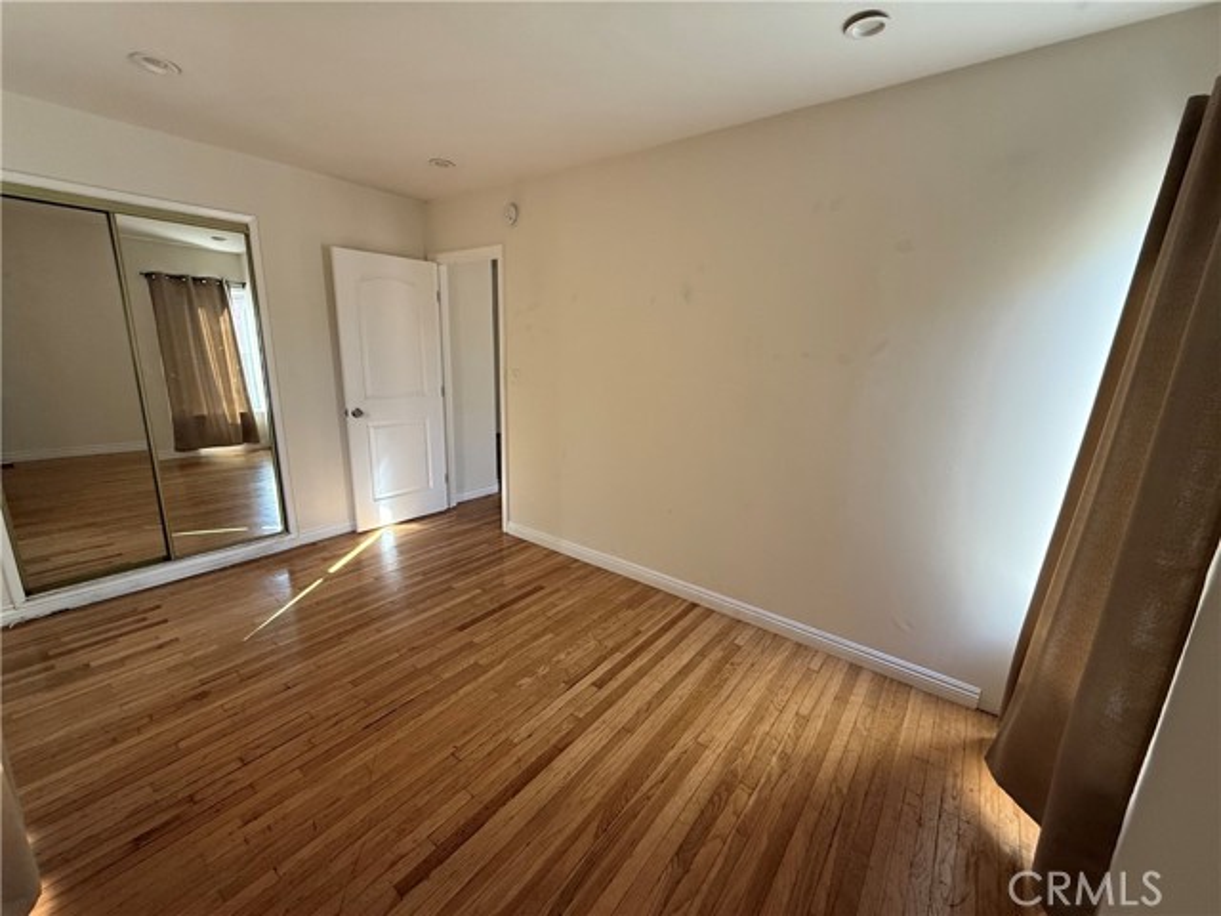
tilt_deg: -13.9
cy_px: 458
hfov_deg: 102.1
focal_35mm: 14
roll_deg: -2.0
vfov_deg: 85.7
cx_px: 610
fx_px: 494
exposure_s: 1/99
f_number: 2.2
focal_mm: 2.22
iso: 200
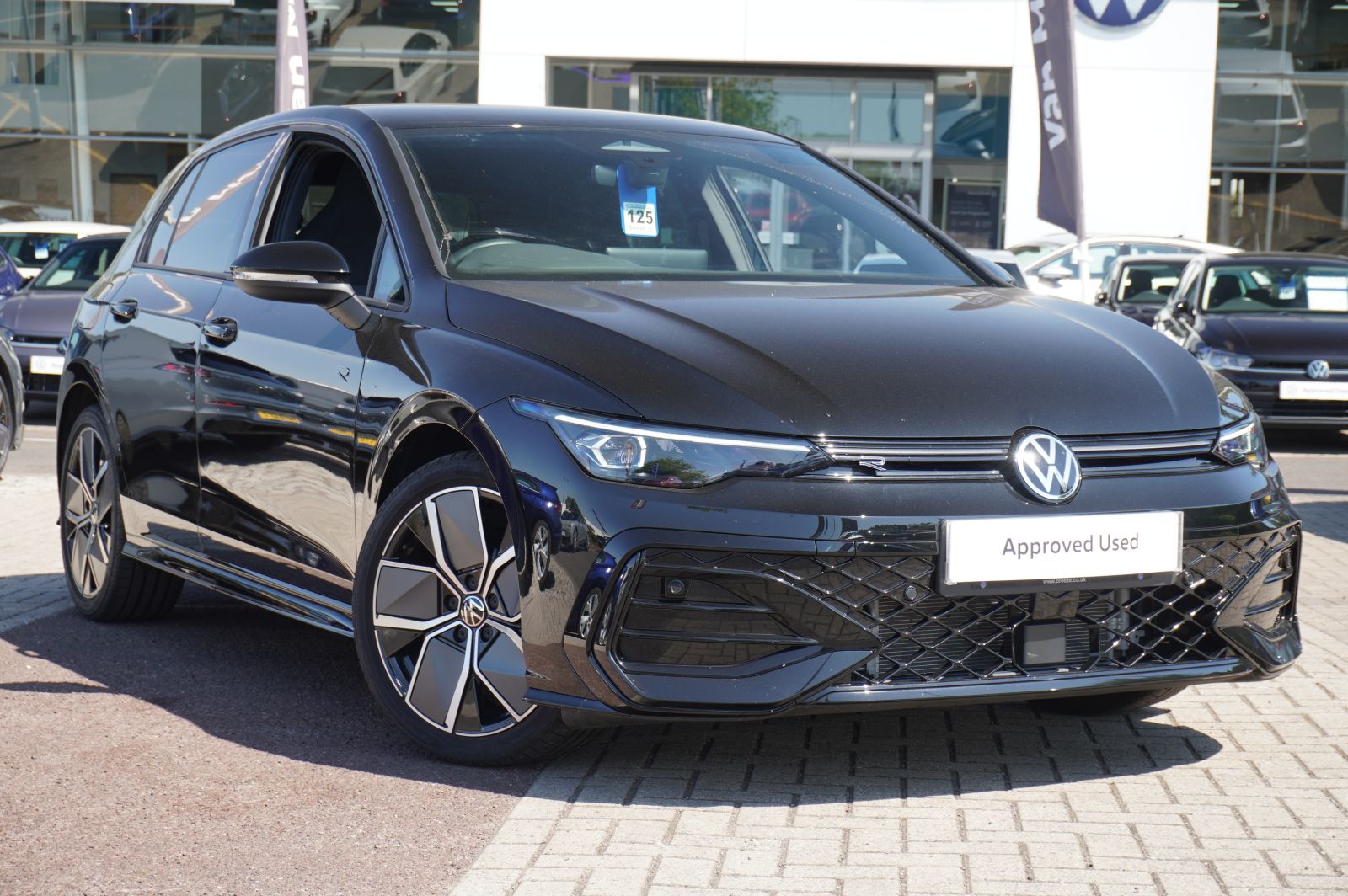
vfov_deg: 20.1
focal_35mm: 68
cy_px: 448
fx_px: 2525
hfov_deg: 29.9
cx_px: 674
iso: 100
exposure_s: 1/90
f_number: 5.6
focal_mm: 45
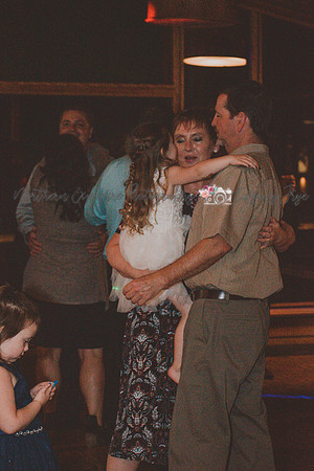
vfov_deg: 18.2
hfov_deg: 12.2
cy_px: 236
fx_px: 1472
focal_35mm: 112
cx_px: 157
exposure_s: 1/60
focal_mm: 75
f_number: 4.8
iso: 6400
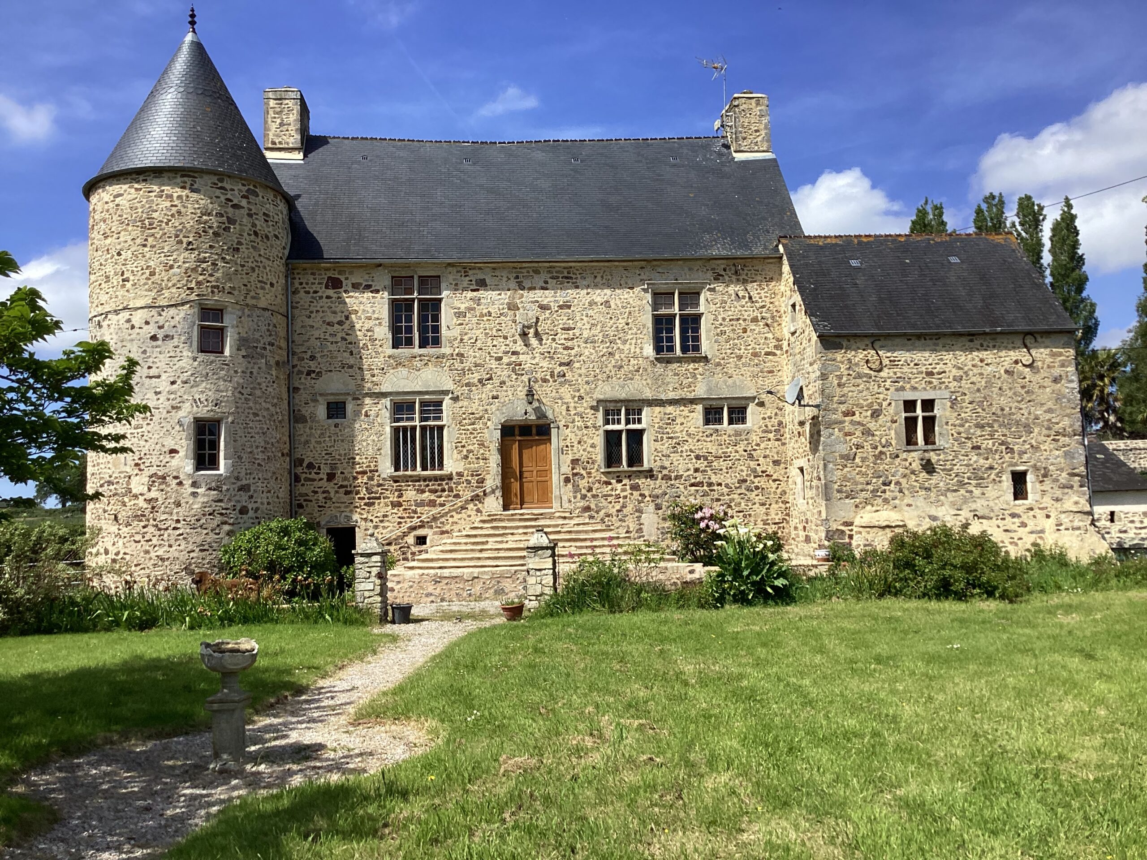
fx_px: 1027
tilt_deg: +2.5
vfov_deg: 45.4
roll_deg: +2.6
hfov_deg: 58.4
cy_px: 430
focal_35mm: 31
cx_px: 574
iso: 25
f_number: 2.4
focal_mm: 3.3
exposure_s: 1/1359
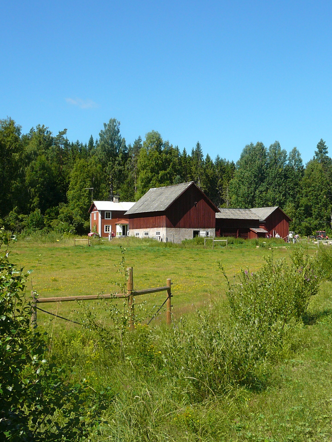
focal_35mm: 47
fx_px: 601
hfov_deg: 30.7
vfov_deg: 40.4
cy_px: 221
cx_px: 217
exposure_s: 1/400
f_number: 5
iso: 80
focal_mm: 5.2
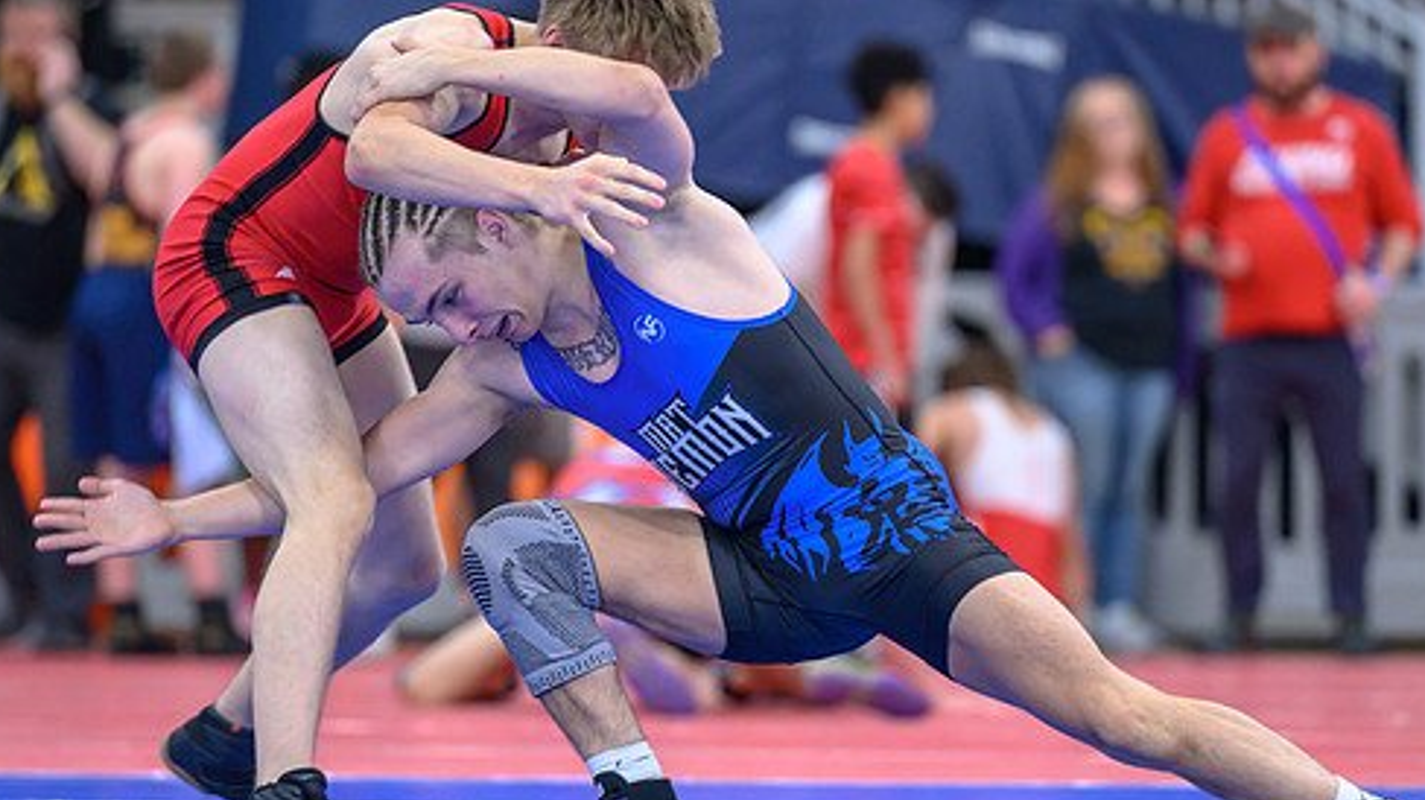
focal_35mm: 357
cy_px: 275
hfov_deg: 6.0
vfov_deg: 3.4
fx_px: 13483
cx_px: 793
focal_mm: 200
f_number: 2.8
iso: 2200
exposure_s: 1/640
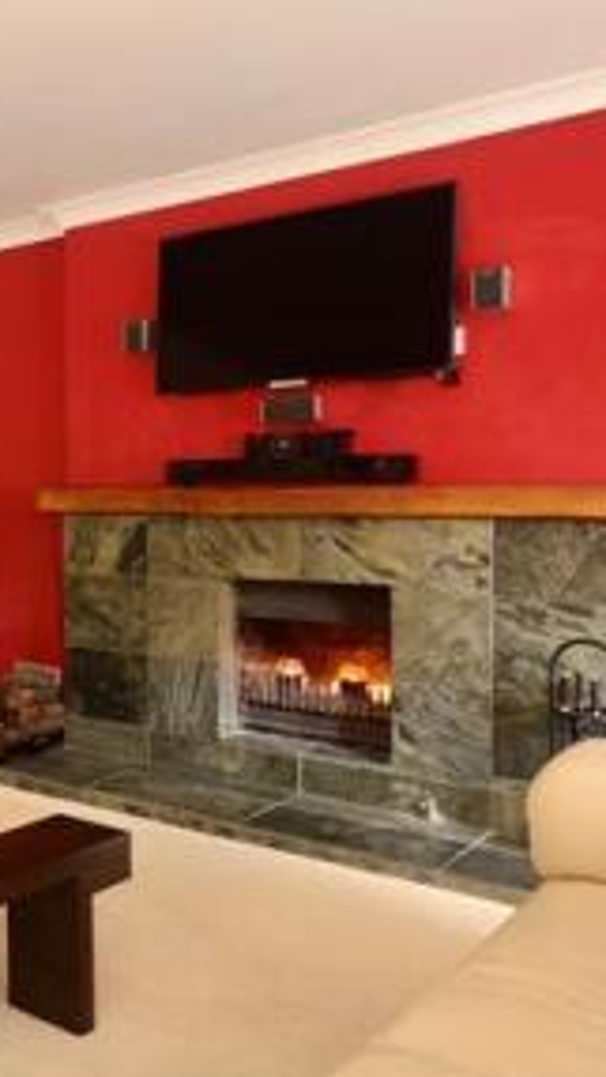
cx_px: -177
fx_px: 1028
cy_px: 510
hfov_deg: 27.5
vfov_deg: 55.3
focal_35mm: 36
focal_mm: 10
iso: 400
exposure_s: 1/2.5
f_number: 5.6
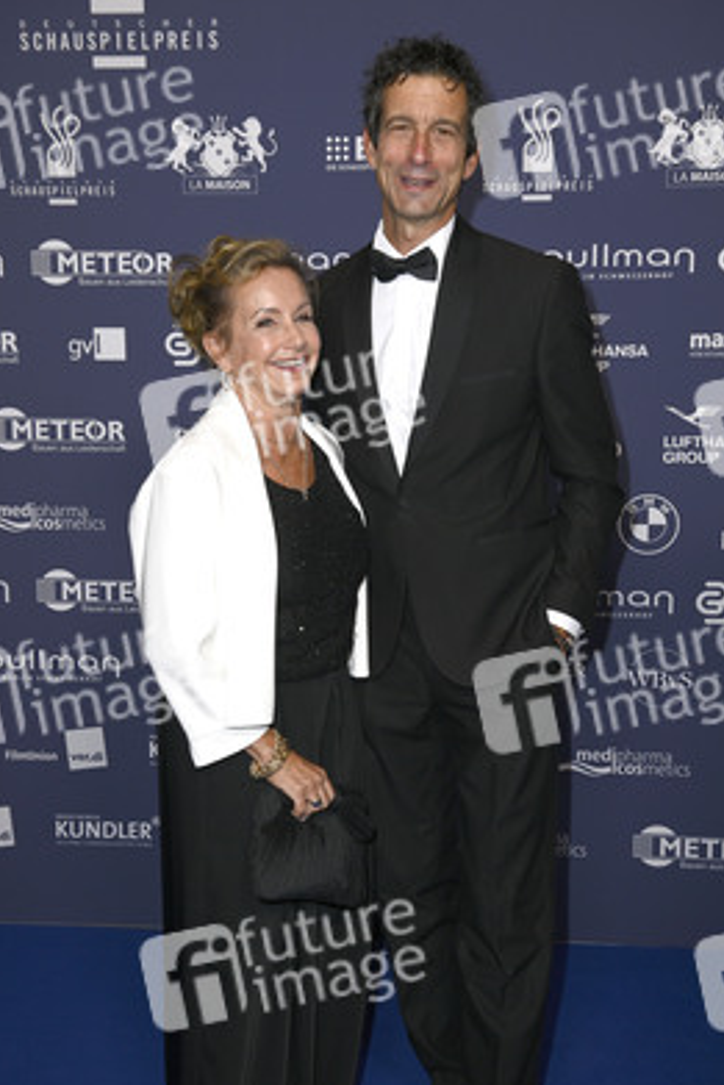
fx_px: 1386
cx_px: 363
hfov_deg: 29.3
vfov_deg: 42.7
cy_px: 549
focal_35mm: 46
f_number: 5.6
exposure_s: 1/250
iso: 400
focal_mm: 45
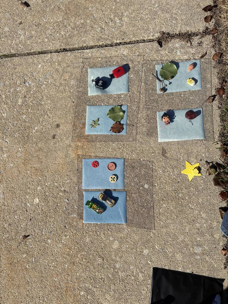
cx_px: 114
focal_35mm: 26
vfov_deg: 67.3
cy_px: 152
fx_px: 228
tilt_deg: -77.7
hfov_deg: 53.1
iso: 50
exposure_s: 1/4950
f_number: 1.6
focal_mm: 5.96
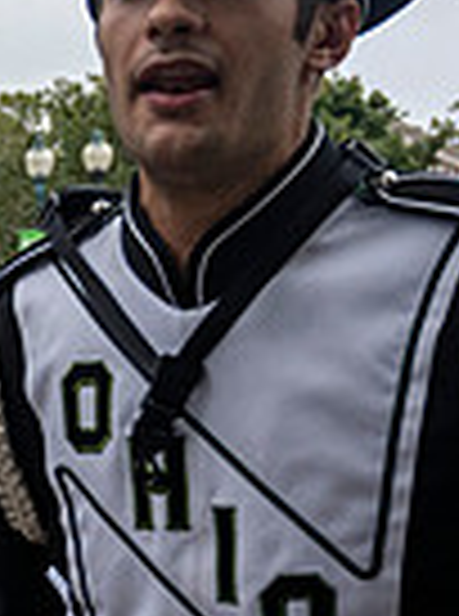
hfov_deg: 13.0
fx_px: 1741
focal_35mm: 98
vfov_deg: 19.9
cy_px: 479
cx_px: -464
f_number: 4
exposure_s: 1/1600
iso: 500
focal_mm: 24
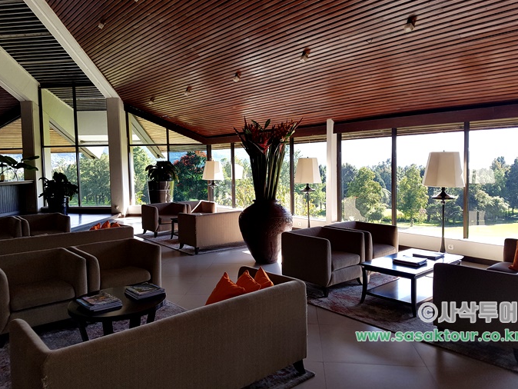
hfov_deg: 65.3
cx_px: 260
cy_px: 188
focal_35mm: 27
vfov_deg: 51.4
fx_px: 404
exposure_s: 1/226
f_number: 1.7
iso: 50
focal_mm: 4.2
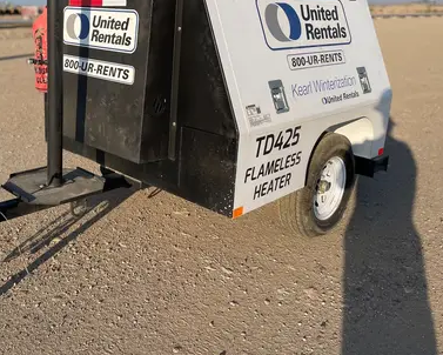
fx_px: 485
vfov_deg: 39.9
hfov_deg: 47.6
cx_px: 123
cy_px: 130
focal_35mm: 37
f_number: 1.6
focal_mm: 4.2
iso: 50
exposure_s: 1/4651
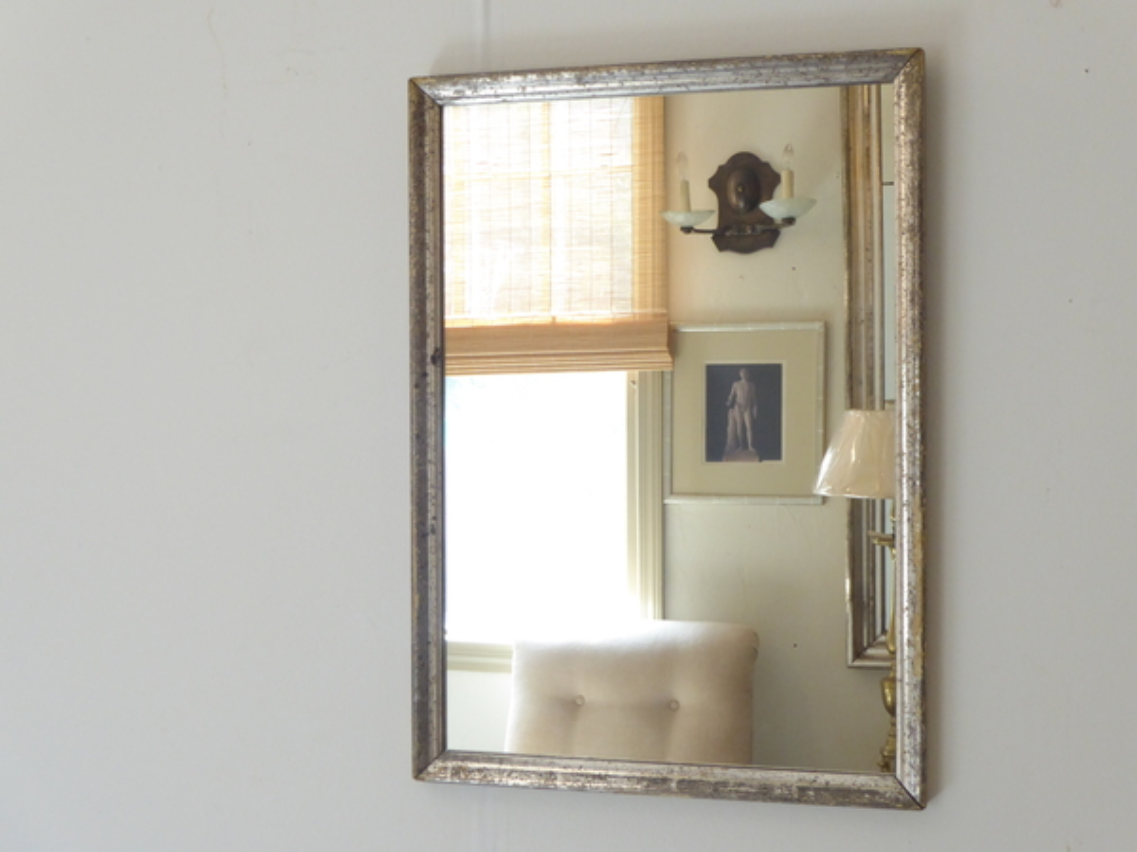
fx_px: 1642
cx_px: 568
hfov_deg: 38.2
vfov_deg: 29.1
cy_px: 426
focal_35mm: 50
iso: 400
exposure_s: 1/15
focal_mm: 9
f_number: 7.1
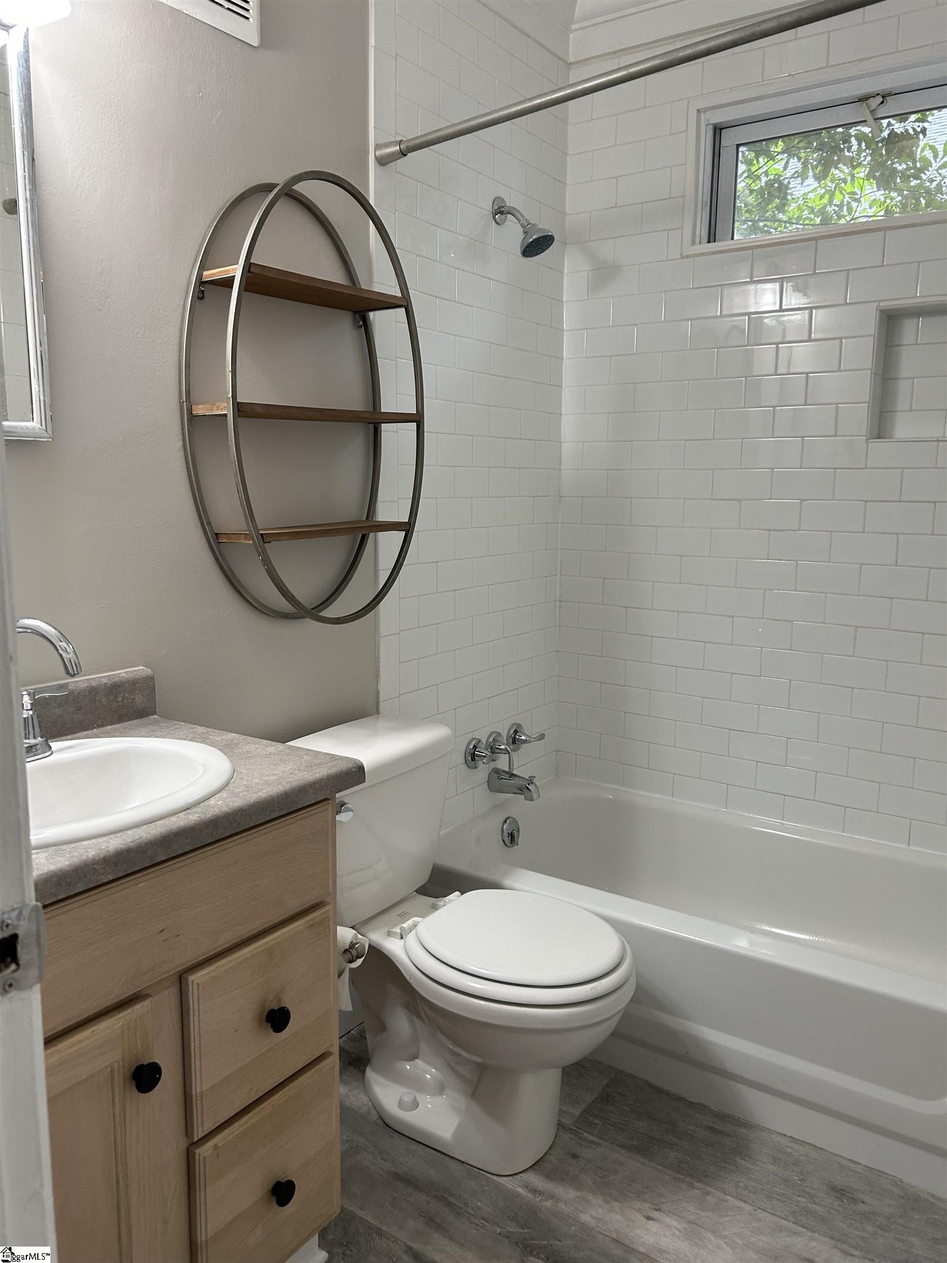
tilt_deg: -9.0
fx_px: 948
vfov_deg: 67.3
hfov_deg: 53.1
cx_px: 474
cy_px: 632
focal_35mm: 26
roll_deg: -1.3
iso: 100
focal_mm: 5.7
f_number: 1.5
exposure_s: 1/120
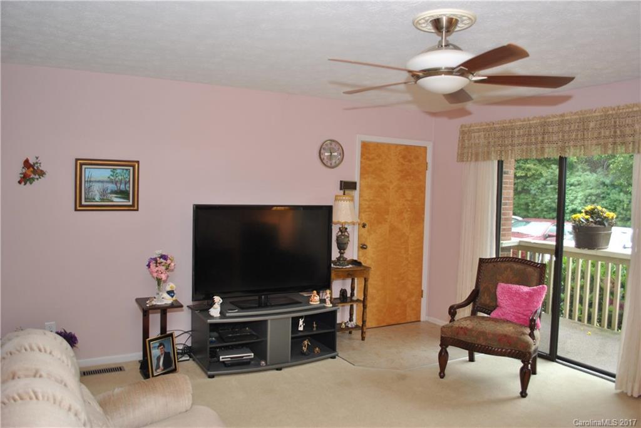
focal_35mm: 27
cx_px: 320
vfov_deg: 48.0
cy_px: 214
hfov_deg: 67.4
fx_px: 481
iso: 200
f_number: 4
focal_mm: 18
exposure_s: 1/60
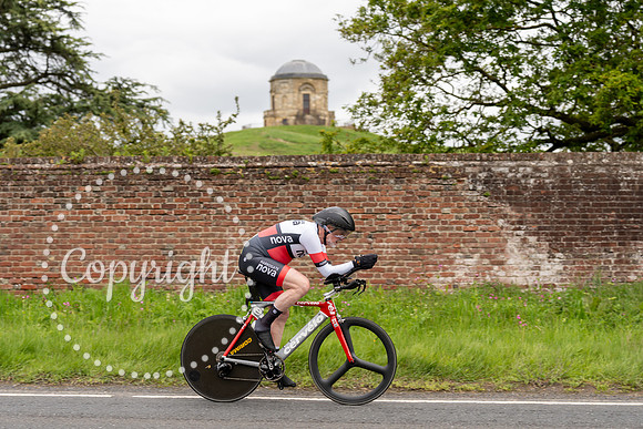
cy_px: 232
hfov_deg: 26.8
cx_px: 322
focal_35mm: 76
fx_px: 1352
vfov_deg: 18.0
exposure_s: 1/1000
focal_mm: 70
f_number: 3.5
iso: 200
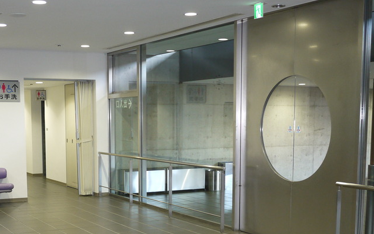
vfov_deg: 22.7
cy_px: 200
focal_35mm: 56
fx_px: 571
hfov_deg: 36.2
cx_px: 153
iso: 400
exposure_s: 1/60
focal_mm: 14
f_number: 2.5
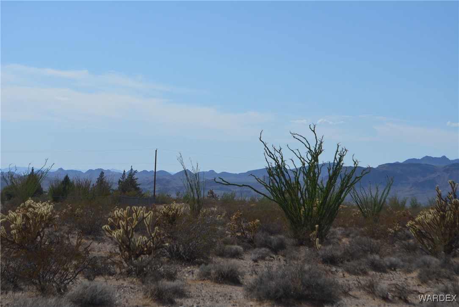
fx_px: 1052
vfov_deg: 16.6
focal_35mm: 82
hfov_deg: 24.6
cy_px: 154
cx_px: 230
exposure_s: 1/2000
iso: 400
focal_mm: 55
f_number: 8
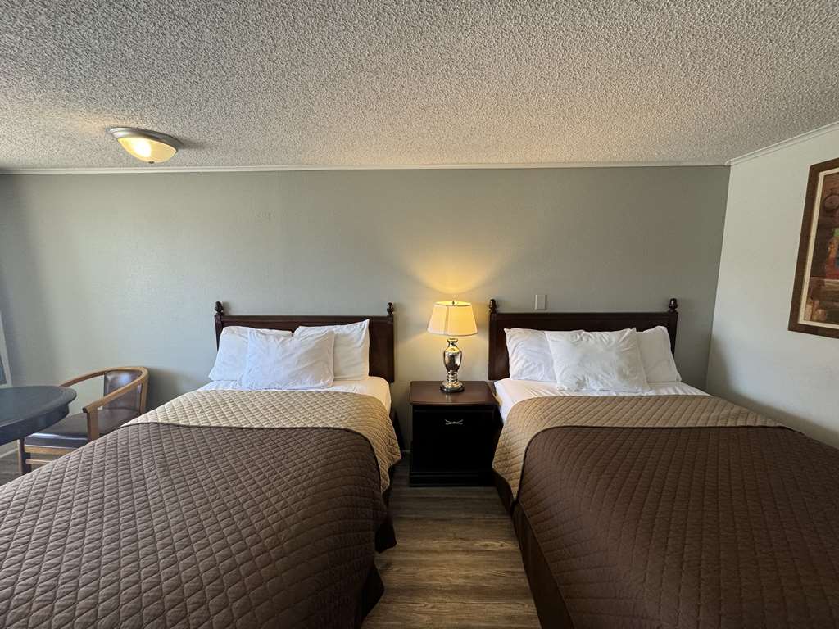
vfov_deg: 85.7
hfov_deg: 102.1
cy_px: 314
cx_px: 420
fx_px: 339
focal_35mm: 14
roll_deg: -0.2
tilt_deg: -7.5
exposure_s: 1/120
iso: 160
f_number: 2.2
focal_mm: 2.22
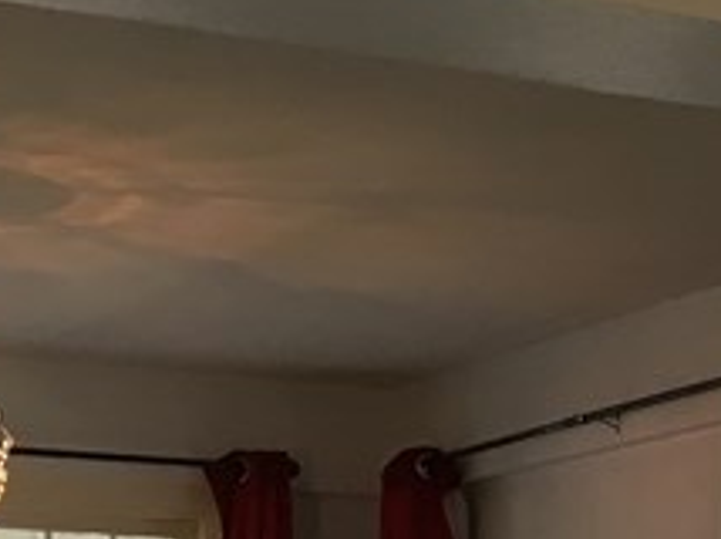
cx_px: 923
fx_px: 2892
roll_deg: +0.0
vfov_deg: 9.6
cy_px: 1257
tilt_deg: -8.9
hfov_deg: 13.7
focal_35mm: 139
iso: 32
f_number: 2.2
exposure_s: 1/30
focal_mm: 4.15
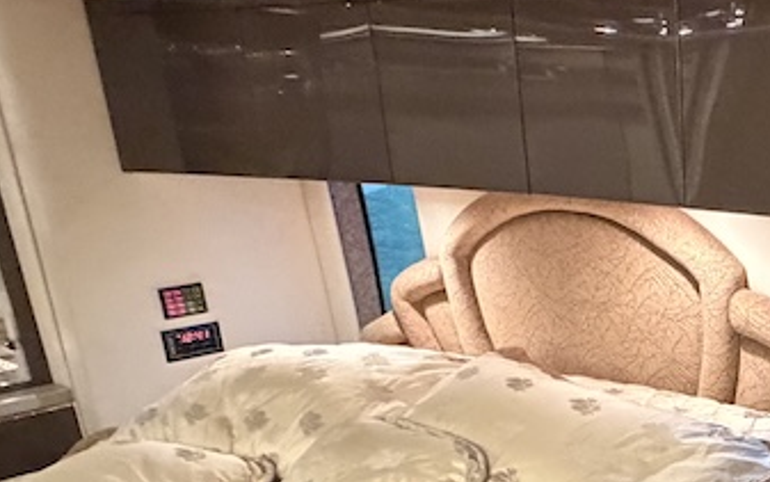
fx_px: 924
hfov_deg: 37.2
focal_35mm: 44
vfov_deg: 28.6
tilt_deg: -14.8
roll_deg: +1.1
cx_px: 866
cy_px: 384
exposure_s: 1/60
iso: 1250
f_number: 2.2
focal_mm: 2.22
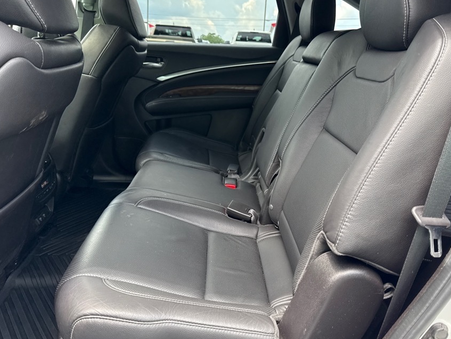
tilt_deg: -13.2
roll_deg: -5.7
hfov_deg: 61.6
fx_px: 378
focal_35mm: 29
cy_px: 155
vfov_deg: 48.2
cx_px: 239
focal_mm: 6.76
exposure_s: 1/169
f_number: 1.78
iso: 80
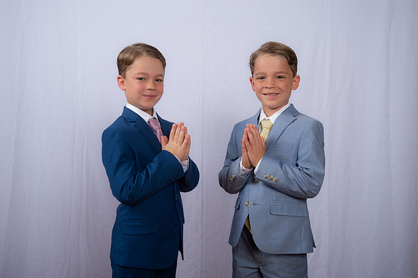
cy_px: 139
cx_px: 209
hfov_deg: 39.6
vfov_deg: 27.0
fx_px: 580
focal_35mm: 50
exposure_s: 1/160
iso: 250
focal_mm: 50
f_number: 8
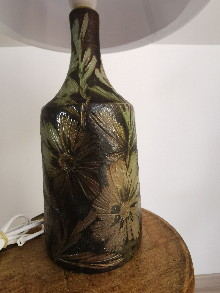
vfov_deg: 87.8
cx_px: 110
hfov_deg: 71.6
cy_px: 146
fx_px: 153
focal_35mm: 18
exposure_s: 1/50
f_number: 2.2
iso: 80
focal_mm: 2.26
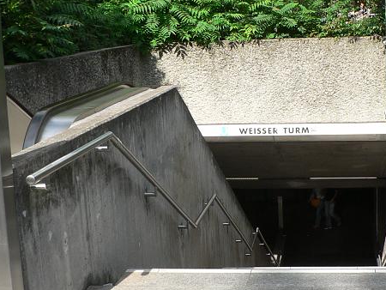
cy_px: 117
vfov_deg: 22.9
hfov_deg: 30.0
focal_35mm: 64
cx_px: 266
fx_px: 714
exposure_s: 1/320
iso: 80
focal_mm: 6
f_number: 4
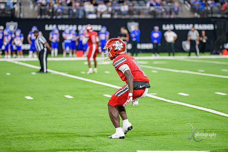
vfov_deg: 9.5
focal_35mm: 145
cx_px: 114
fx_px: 919
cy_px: 76
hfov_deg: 14.2
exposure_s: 1/400
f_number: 2.8
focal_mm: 145
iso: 1000
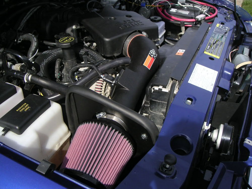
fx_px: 277
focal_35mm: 38
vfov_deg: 37.7
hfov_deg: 49.0
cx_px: 126
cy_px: 94
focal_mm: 6
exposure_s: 1/500
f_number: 2.8
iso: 50
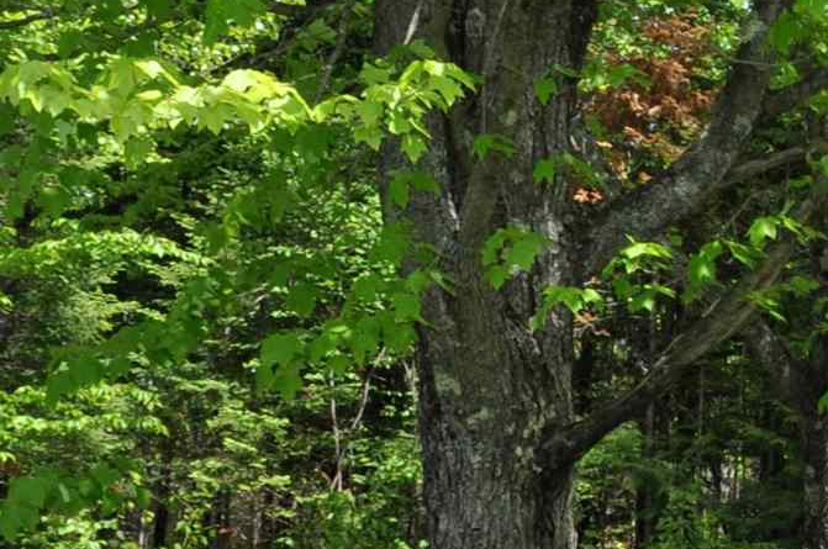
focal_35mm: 144
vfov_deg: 9.5
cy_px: 118
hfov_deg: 12.6
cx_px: 1619
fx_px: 3313
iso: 400
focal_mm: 21
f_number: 13
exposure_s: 1/200
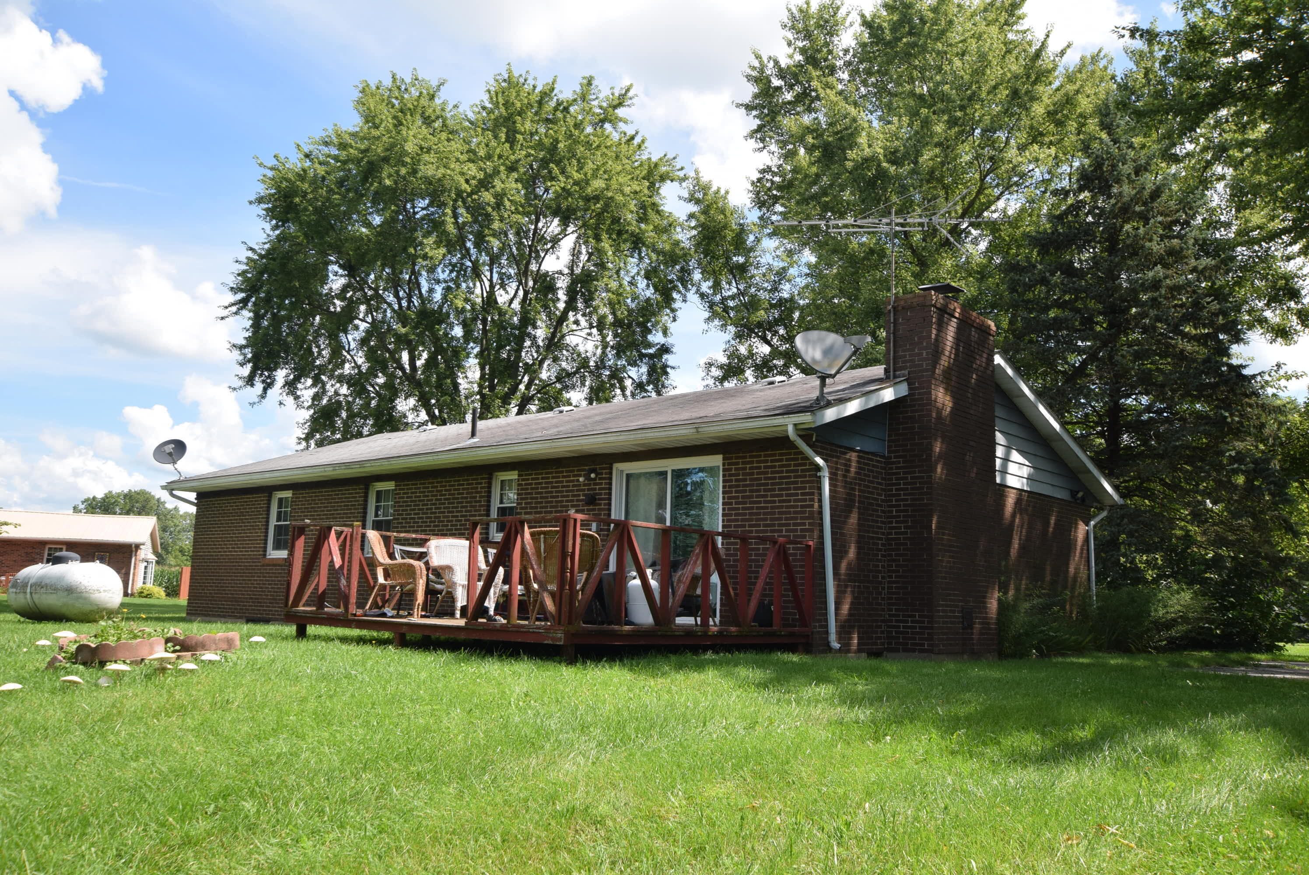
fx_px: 1092
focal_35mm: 30
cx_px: 654
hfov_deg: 61.9
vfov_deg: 43.7
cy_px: 438
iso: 250
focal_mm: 20
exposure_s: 1/250
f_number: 8
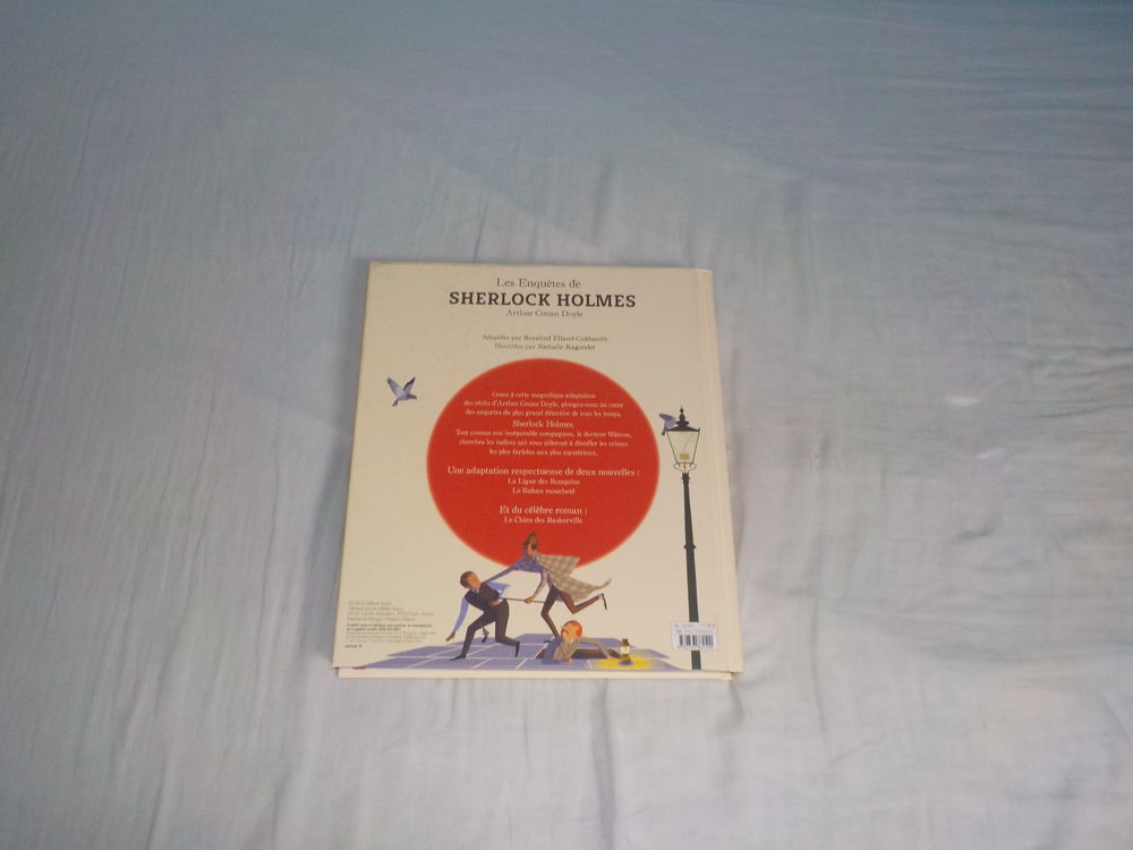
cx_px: 566
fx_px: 982
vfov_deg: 46.8
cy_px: 425
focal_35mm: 30
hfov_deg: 60.0
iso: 200
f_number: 3.3
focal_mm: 4.1
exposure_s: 1/30
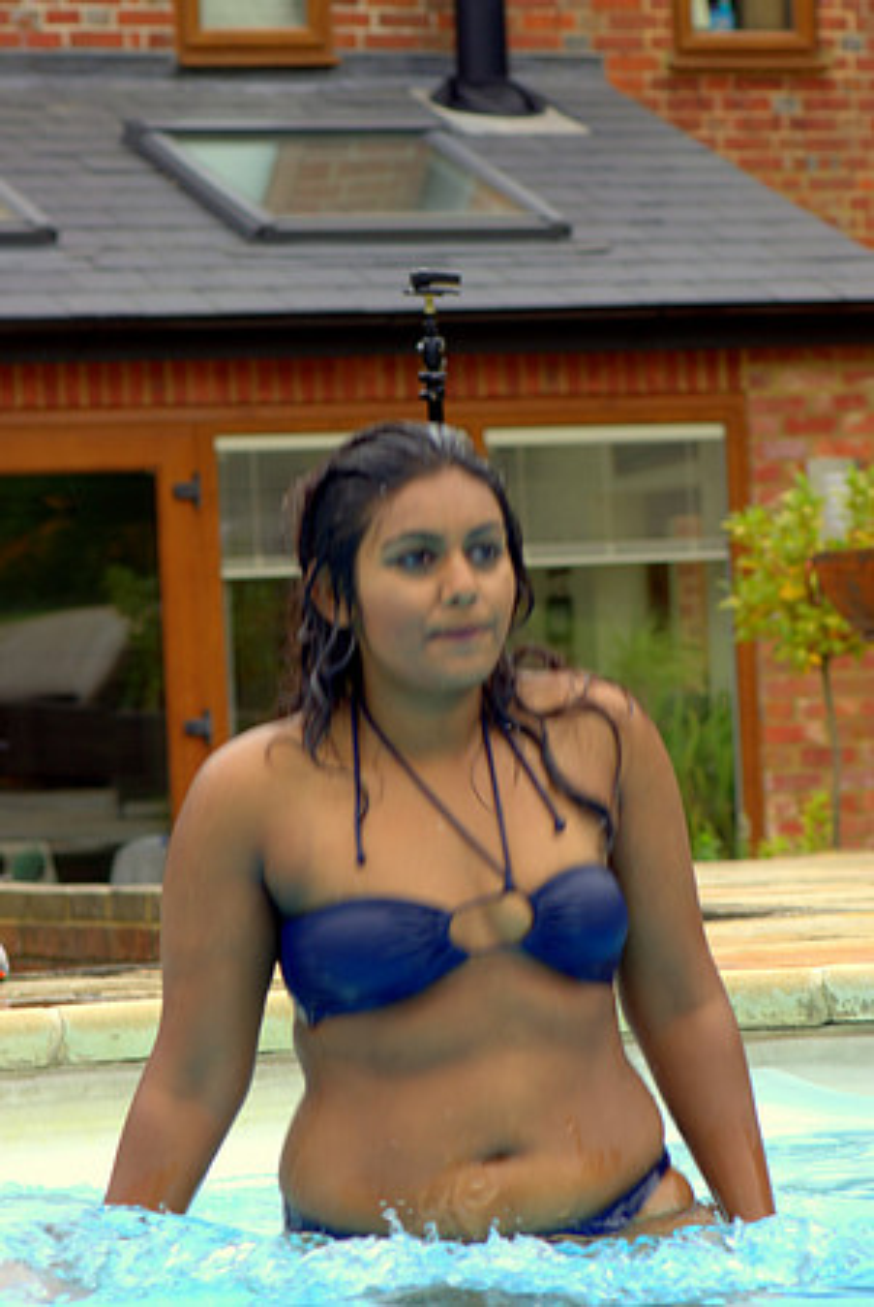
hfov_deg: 9.2
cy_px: 654
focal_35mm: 150
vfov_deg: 13.7
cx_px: 437
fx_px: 5450
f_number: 5.6
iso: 100
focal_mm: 100
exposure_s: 1/80
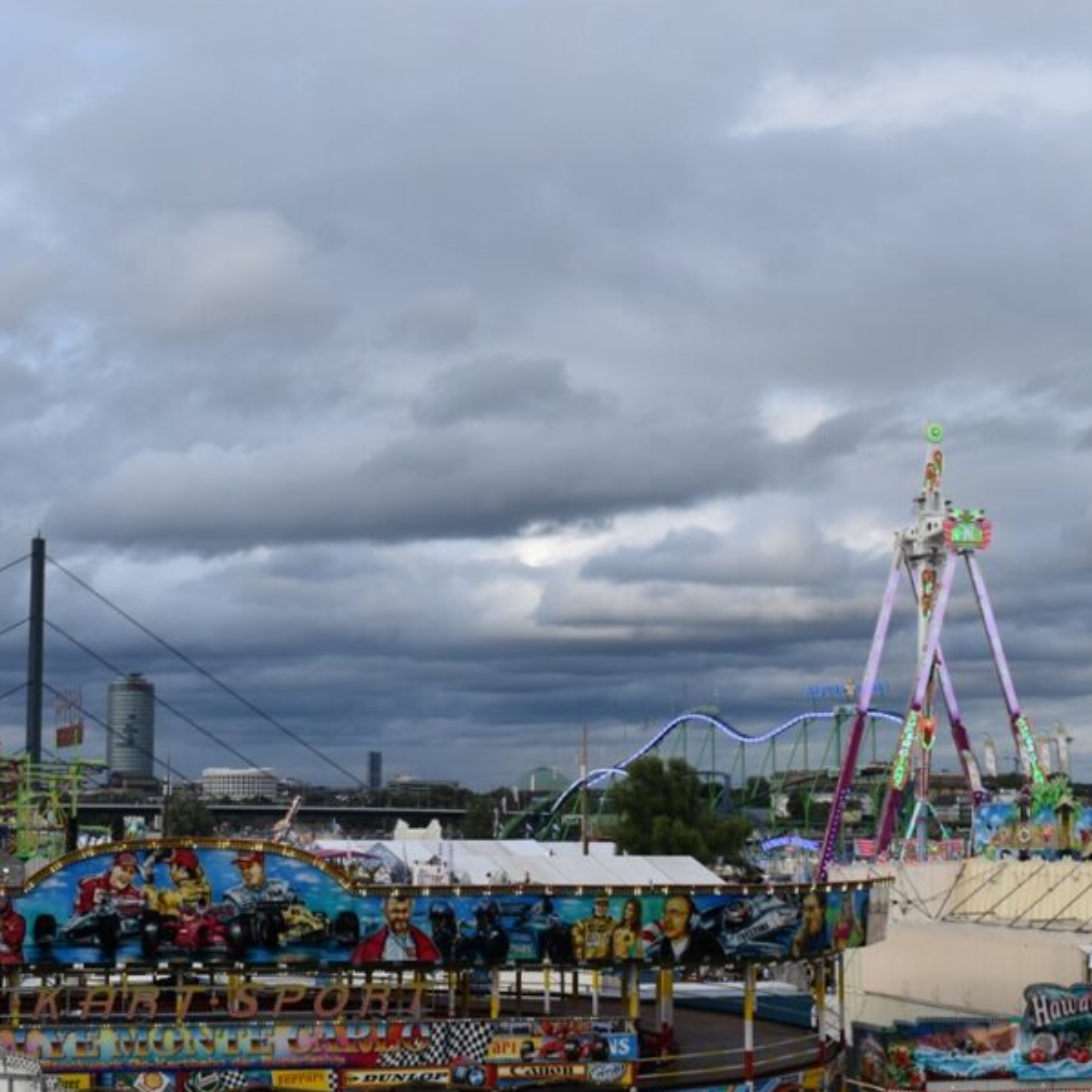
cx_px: 447
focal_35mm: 61
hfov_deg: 28.1
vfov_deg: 28.2
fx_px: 2177
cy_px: 542
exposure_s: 1/250
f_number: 8
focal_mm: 28
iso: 200
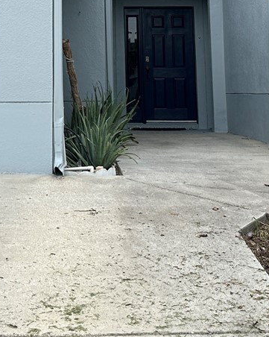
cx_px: 72
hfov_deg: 18.4
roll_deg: -0.4
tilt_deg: +10.4
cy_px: -51
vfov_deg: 21.6
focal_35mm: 83
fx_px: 827
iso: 80
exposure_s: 1/3155
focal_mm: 6.86
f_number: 1.78
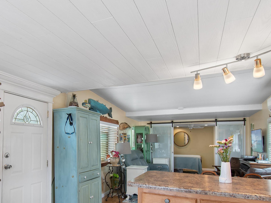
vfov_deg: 52.9
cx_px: 98
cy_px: 147
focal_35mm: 25
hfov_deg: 68.1
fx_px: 196
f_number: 4.5
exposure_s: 1/30
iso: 100
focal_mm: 10
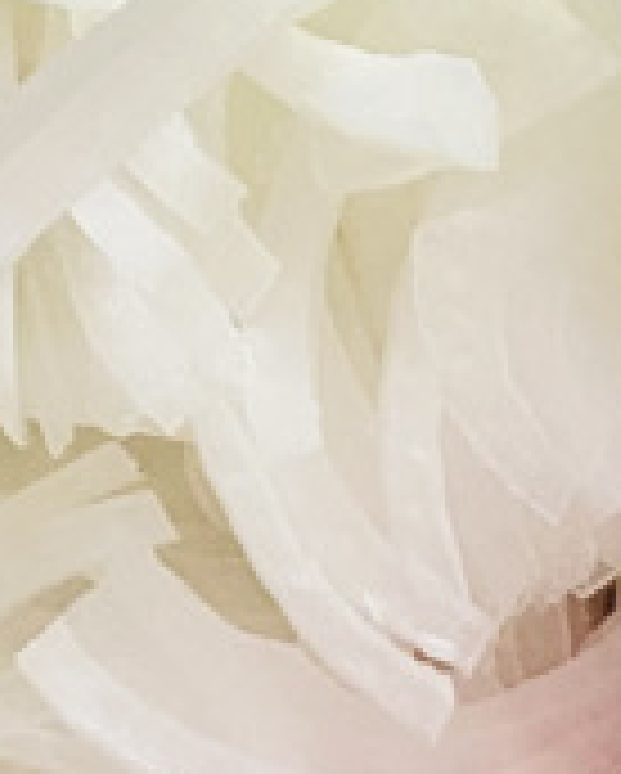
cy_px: 1444
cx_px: 904
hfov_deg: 10.0
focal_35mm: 151
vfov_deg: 11.7
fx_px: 3463
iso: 500
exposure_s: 1/40
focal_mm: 4.25
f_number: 1.8
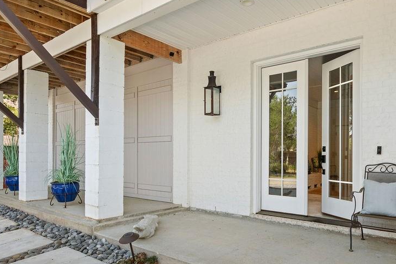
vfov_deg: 52.7
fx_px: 264
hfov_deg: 72.5
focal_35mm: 24
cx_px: 248
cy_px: 163
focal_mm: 17
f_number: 5.6
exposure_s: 1/400
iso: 400
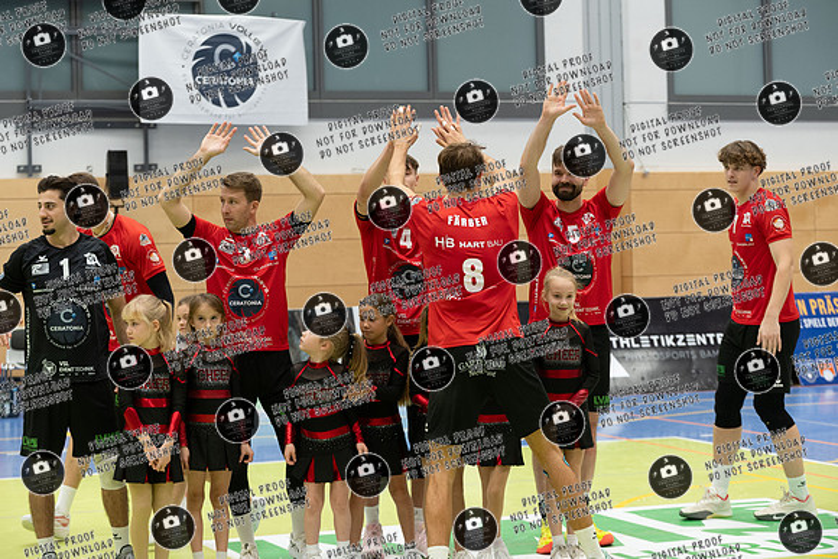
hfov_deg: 22.9
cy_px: 267
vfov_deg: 15.4
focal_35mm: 89
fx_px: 2069
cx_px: 413
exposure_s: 1/640
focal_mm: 85
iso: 2000
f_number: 3.5
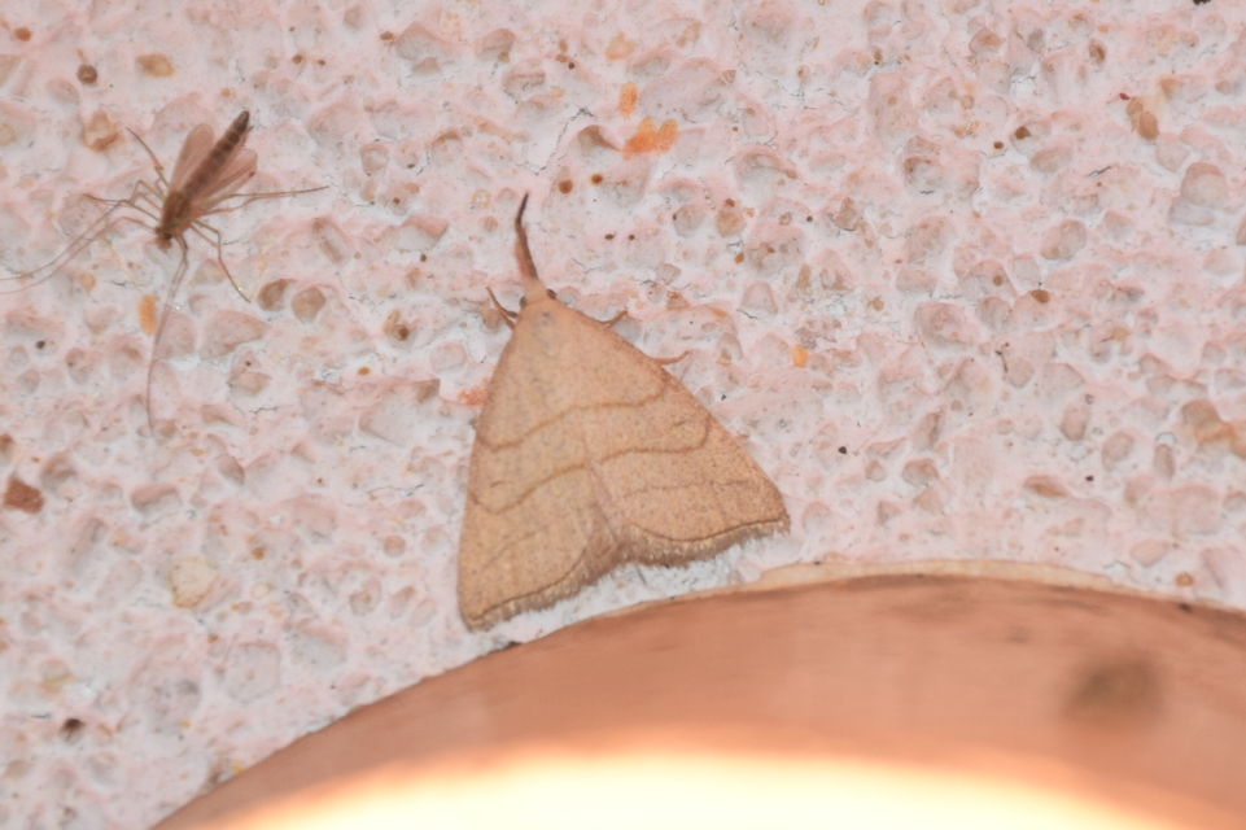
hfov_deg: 9.8
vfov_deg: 6.5
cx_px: 623
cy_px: 415
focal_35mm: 210
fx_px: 7265
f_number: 7.1
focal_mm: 140
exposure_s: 1/200
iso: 320
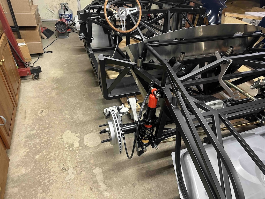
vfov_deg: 56.8
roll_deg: -2.8
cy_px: 100
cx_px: 132
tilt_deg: -37.4
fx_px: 184
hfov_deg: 71.6
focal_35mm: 24
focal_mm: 6.86
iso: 400
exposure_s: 1/60
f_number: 1.78
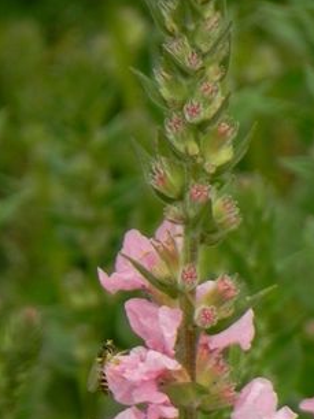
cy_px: 535
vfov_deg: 2.2
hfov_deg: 1.7
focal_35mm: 882
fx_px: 10682
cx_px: 278
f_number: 5
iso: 160
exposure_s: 1/400
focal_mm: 59.9
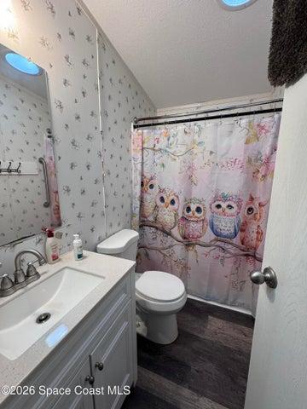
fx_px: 166
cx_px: 154
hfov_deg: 85.7
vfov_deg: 102.1
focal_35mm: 14
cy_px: 204
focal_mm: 2.22
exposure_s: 1/120
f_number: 2.2
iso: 160
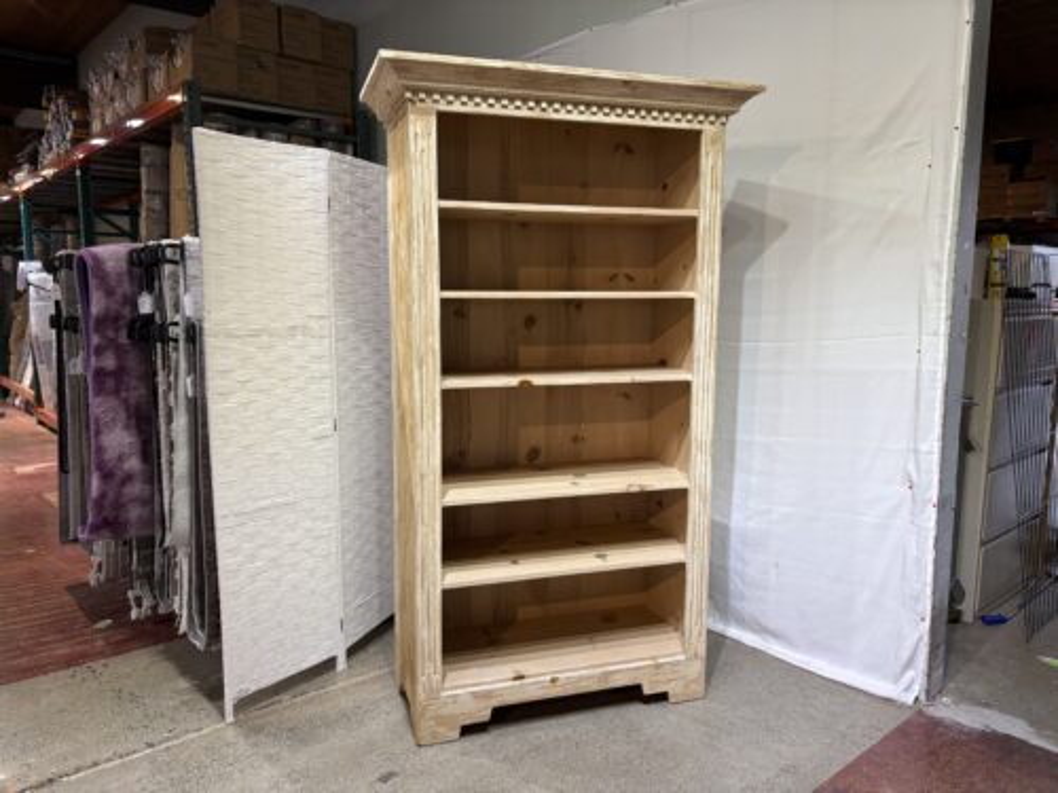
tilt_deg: -6.9
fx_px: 795
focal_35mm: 26
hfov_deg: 67.3
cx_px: 529
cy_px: 396
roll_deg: +0.2
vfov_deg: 53.1
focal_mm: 5.96
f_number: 1.6
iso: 100
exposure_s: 1/120
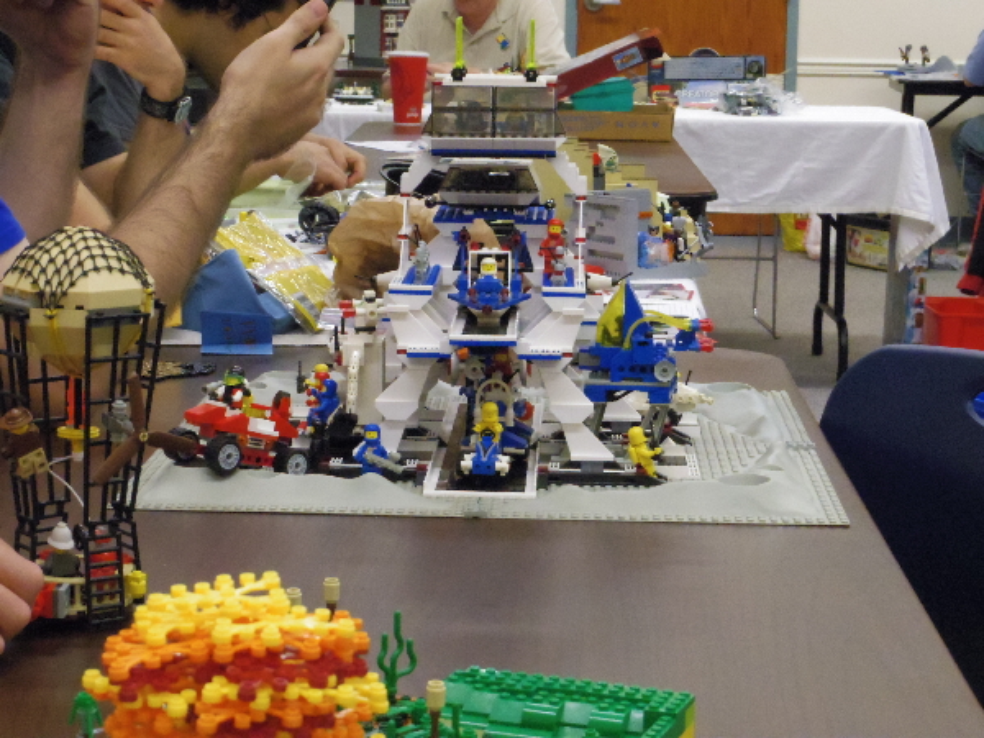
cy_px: 369
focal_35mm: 83
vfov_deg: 17.8
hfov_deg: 23.6
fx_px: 2359
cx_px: 492
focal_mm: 14.9
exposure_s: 1/100
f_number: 6.3
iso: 2500
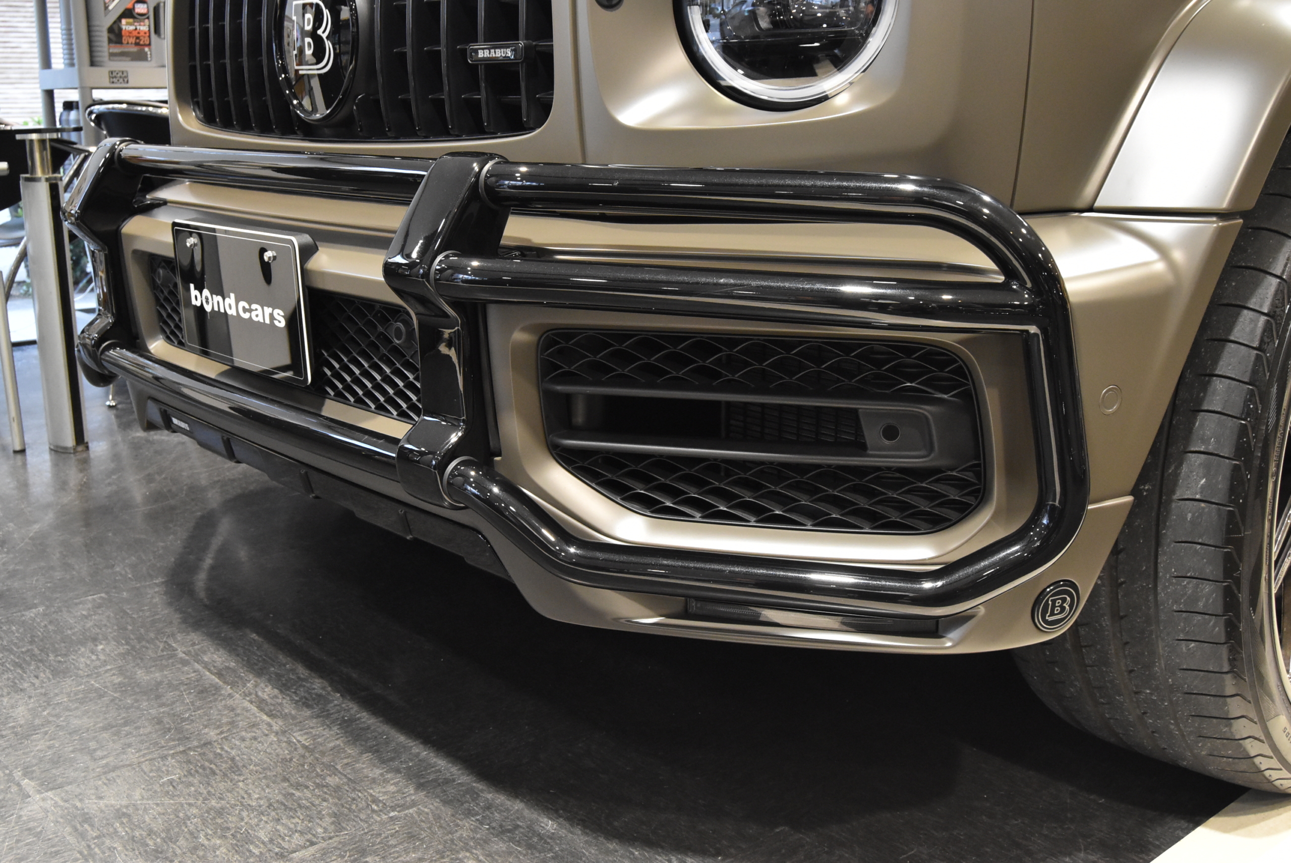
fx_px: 1292
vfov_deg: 36.9
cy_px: 432
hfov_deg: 53.1
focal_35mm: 36
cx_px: 646
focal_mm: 24
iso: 2500
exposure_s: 1/40
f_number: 8
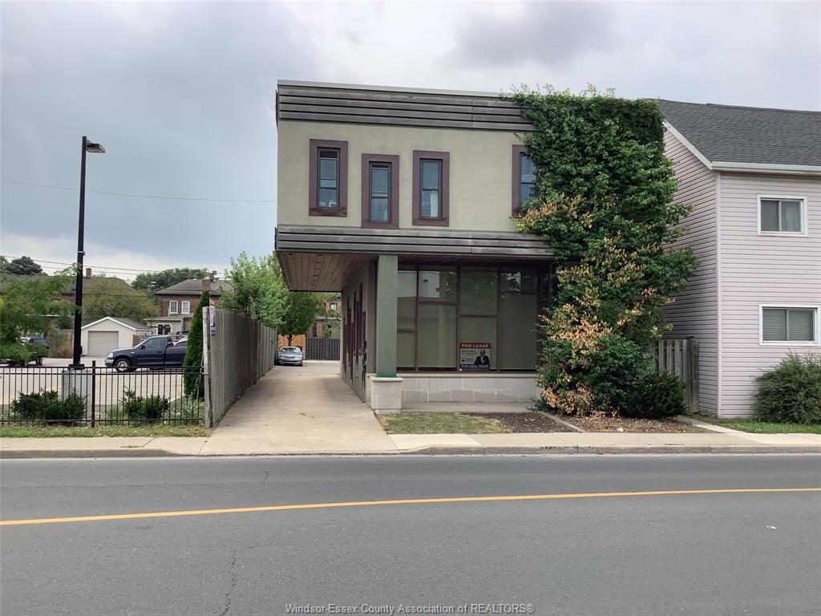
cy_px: 308
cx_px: 410
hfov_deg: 58.4
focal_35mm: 31
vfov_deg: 45.4
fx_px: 735
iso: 25
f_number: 2.4
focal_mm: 3.3
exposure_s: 1/1131
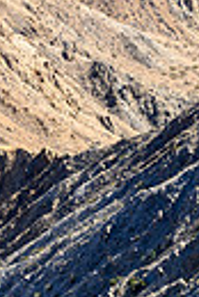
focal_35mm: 358
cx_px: 91
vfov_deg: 5.7
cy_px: -62
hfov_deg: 3.9
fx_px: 2960
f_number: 13
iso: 140
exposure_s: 1/125
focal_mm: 69
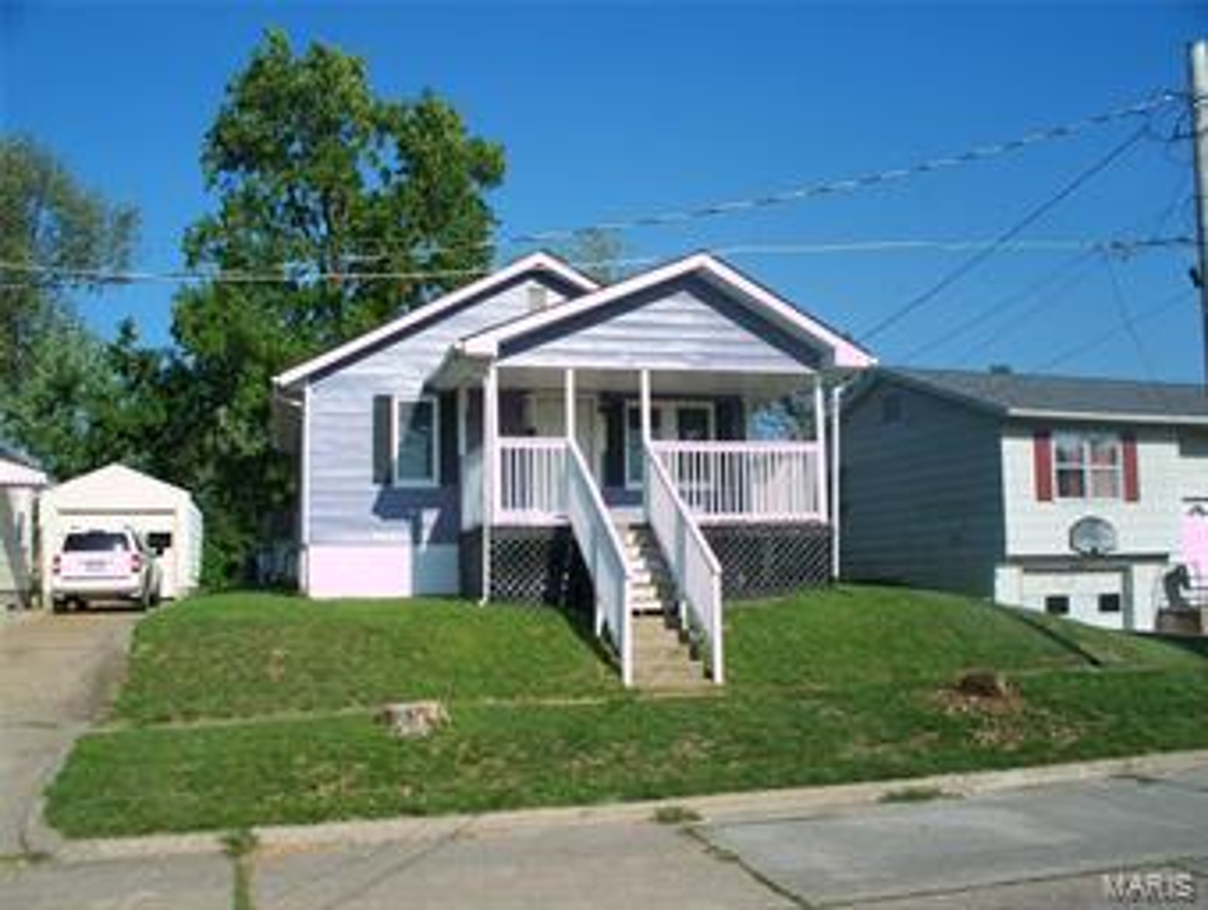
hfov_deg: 51.3
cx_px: 604
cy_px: 455
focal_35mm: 36
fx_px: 1258
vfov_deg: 39.7
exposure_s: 1/320
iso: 64
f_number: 5
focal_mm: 7.54
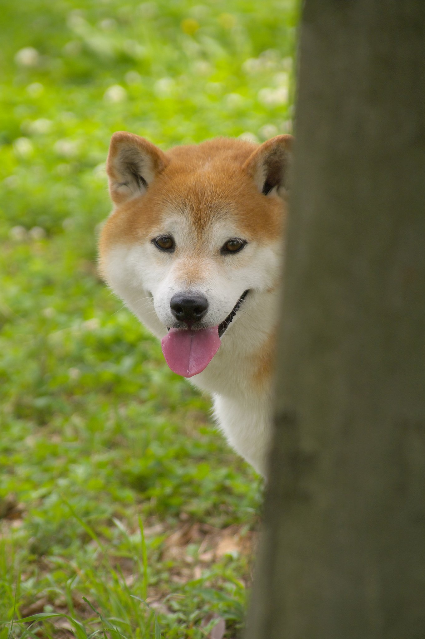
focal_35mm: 345
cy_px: 320
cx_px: 212
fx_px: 6119
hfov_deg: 4.0
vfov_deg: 6.0
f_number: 6.3
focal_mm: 230
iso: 200
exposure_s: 1/400
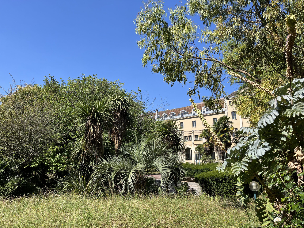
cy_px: 114
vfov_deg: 53.1
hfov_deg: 67.3
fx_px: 228
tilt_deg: +12.2
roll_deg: -0.6
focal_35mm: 26
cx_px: 152
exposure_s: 1/2137
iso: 50
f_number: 1.6
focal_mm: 5.1
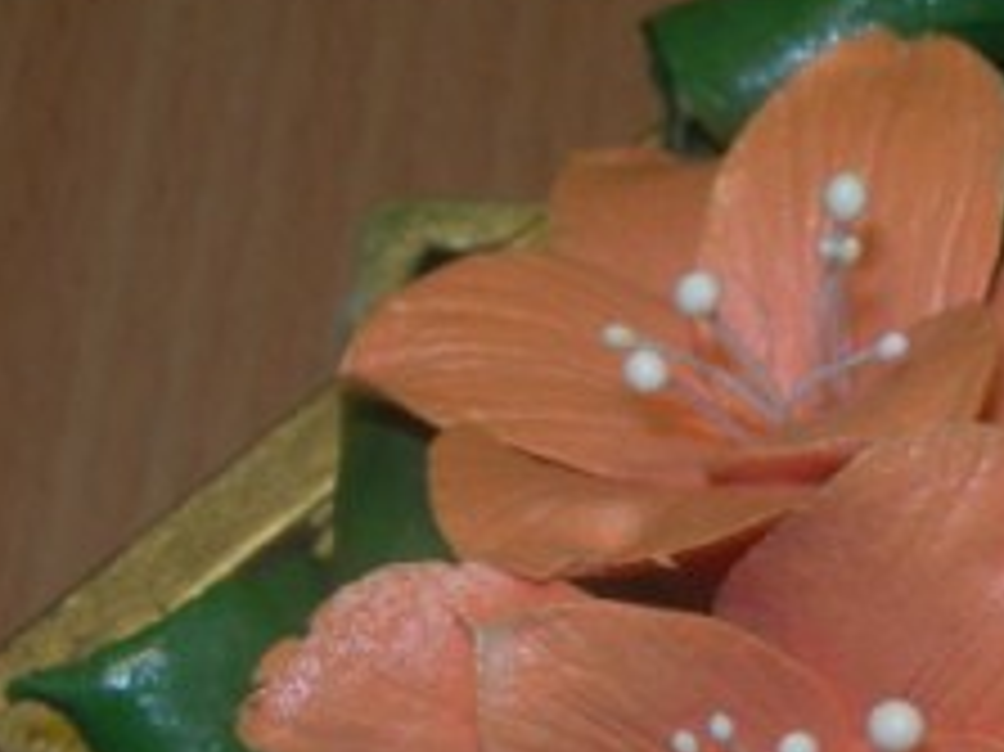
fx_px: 3160
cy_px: 869
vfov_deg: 13.3
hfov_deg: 17.5
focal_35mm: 109
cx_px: 1054
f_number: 4.8
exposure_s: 1/60.1
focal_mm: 7.8
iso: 50
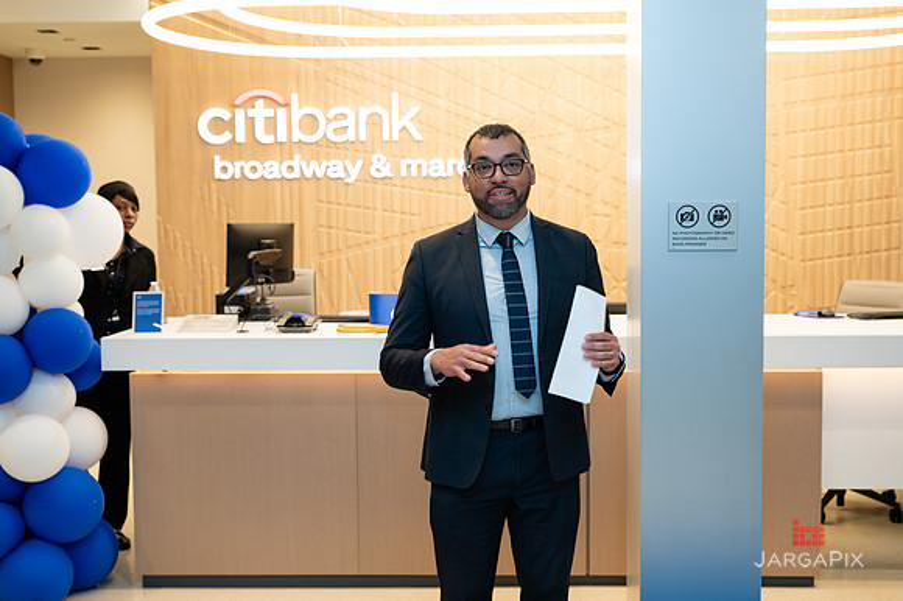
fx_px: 1071
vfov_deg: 31.3
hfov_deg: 45.7
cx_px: 466
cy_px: 291
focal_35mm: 43
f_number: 4
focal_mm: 41
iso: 400
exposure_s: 1/160
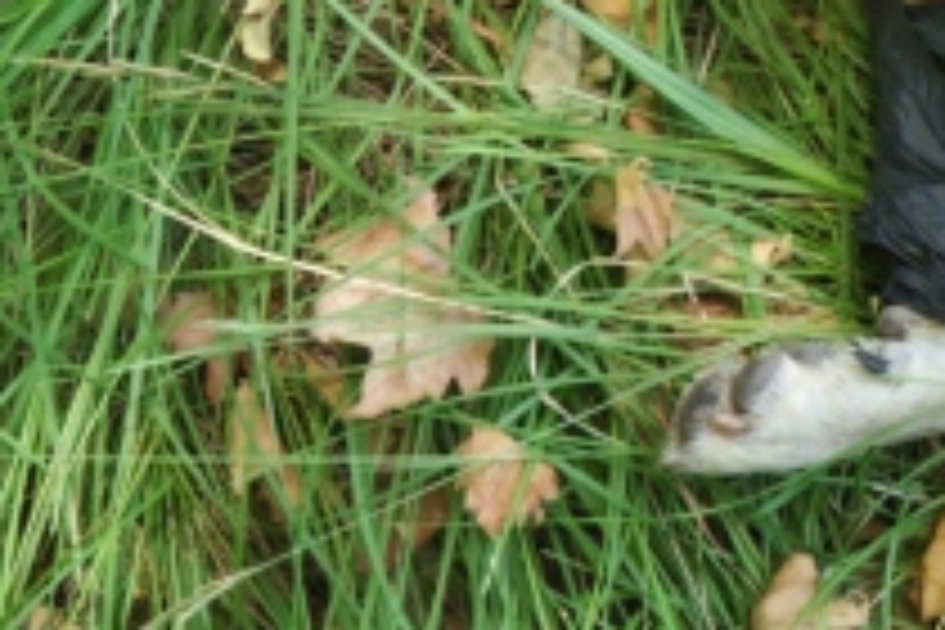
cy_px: -263
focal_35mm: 100
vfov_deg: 13.1
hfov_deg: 19.9
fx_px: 2625
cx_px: 900
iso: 200
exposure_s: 1/50
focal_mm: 20
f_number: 8
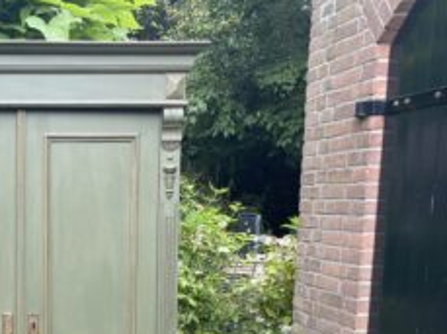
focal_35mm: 58
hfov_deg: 31.0
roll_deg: +0.4
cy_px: 326
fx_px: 748
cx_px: 8
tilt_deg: -9.9
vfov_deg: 24.2
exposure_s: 1/122
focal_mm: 4.25
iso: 32
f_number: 1.8
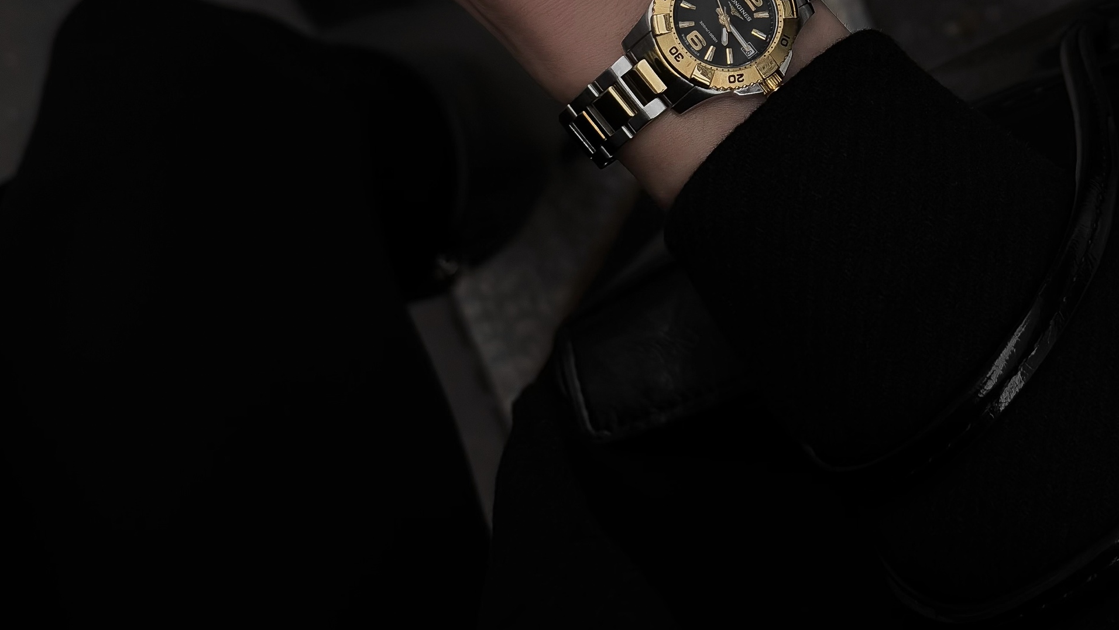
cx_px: 850
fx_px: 2077
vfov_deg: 16.8
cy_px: -11
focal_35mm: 70
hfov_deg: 29.6
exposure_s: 1/950
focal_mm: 5.96
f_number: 1.6
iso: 32
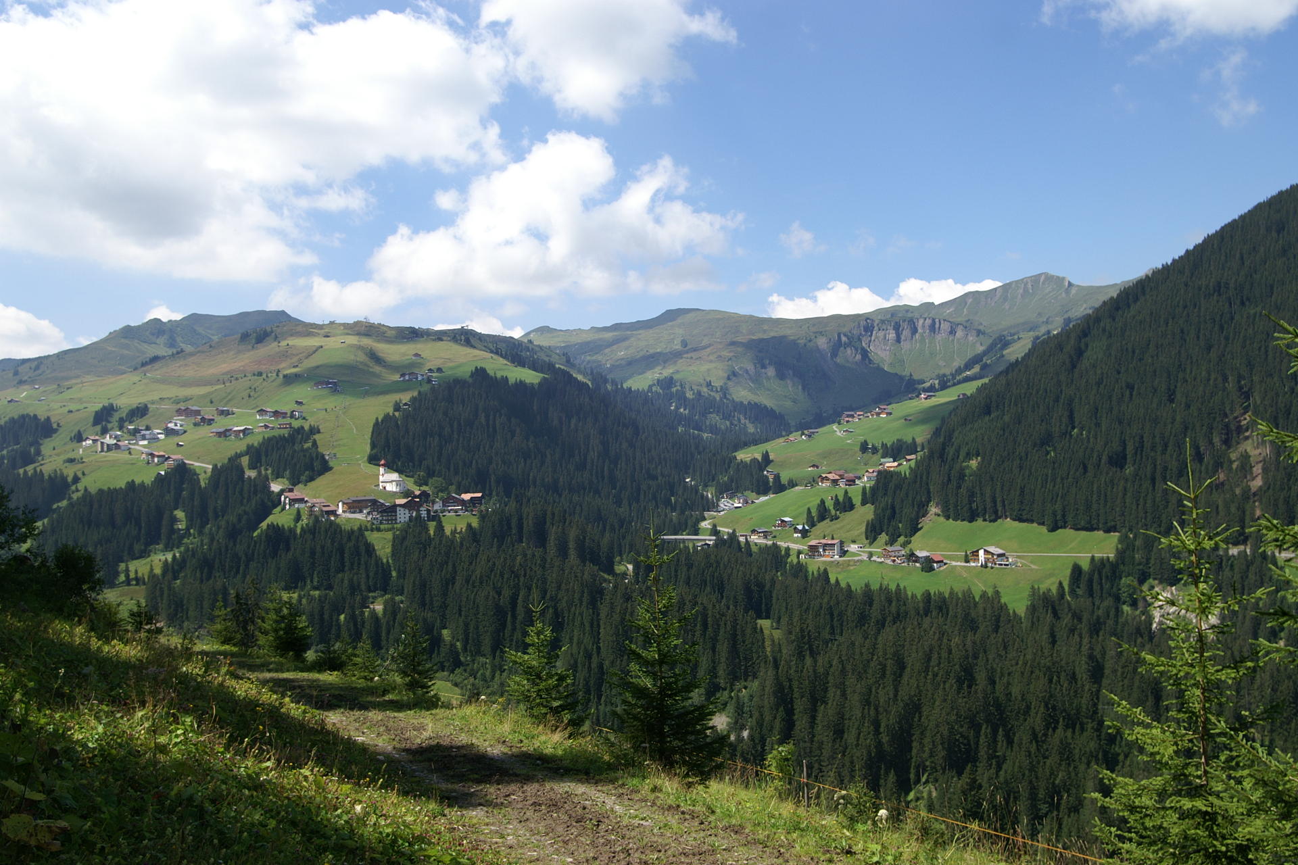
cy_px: 432
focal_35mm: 33
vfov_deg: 40.0
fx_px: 1190
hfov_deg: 57.2
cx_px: 649
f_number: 6.7
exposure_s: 1/350
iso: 100
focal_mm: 22
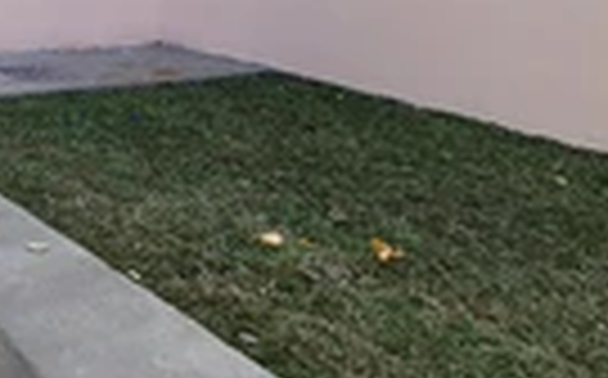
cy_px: -68
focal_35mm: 49
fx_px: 811
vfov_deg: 24.0
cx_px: -266
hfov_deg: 29.0
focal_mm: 1.74
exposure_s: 1/351
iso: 50
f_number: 2.2
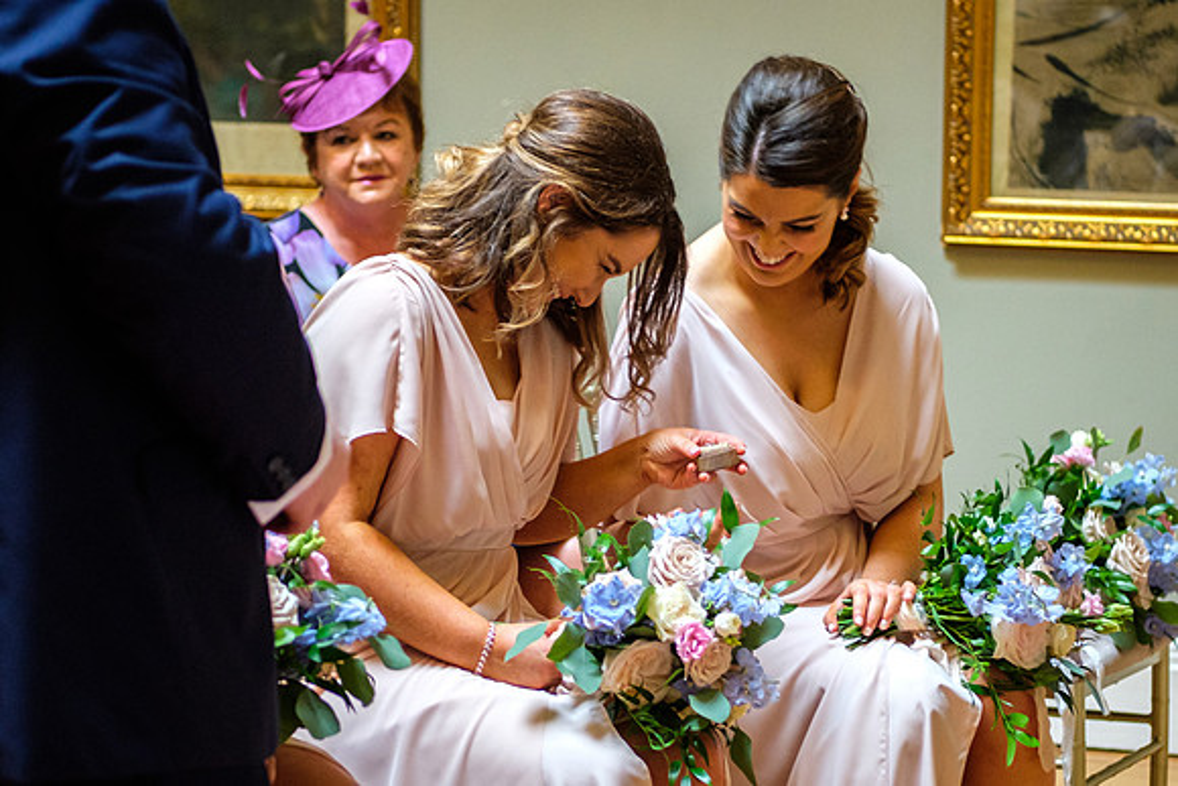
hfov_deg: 18.7
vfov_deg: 12.5
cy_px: 467
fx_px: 3580
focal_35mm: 109
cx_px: 699
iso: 2000
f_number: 2
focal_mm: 50
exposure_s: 1/160
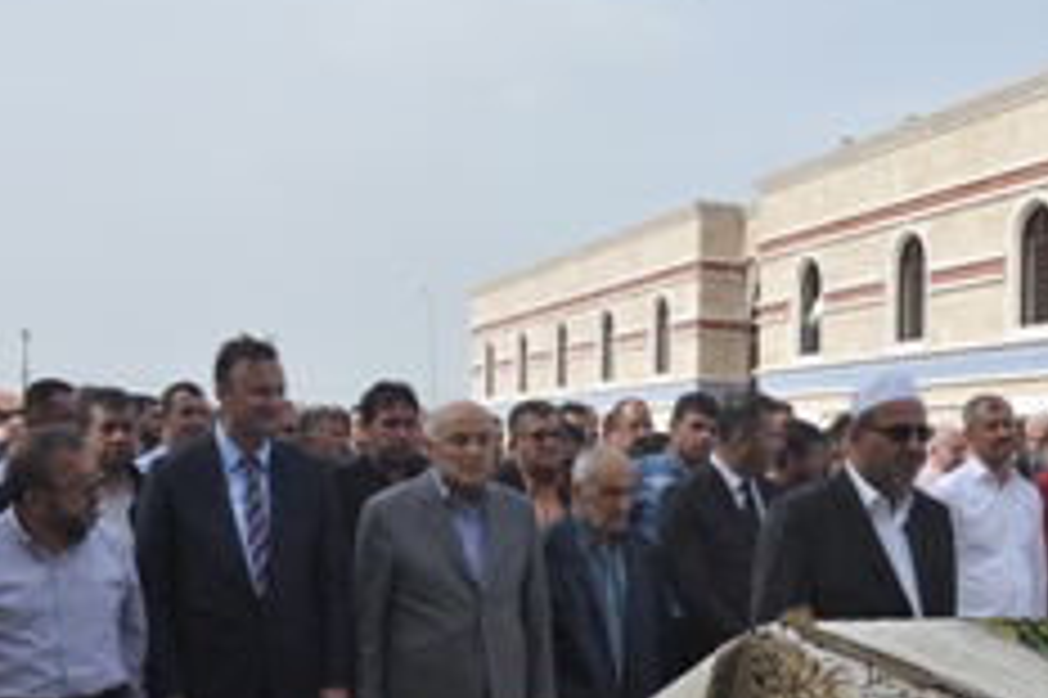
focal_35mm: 52
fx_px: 1513
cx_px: 715
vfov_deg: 25.6
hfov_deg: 37.7
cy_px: 531
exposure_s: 1/250
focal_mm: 18
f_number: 8
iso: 200
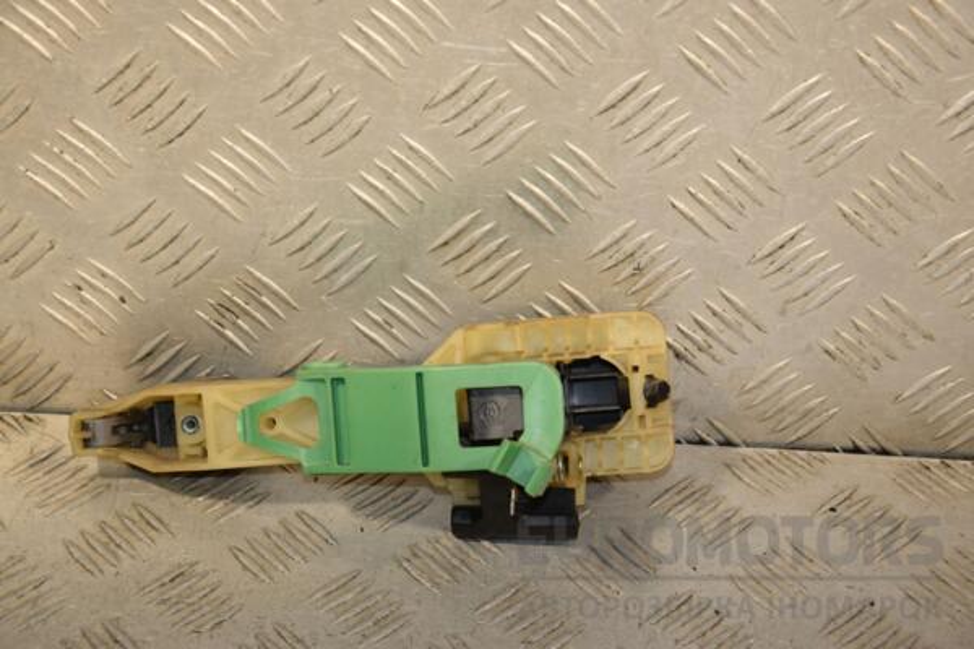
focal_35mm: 87
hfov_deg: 23.4
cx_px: 487
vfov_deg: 15.7
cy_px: 324
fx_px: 2354
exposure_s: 1/200
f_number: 6.3
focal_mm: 58
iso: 800
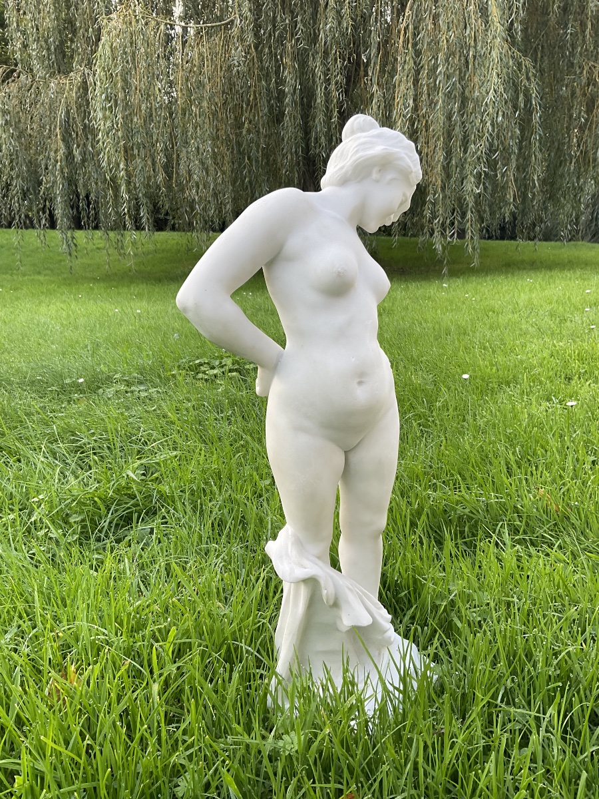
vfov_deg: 61.7
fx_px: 669
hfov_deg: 48.2
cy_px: 400
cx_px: 300
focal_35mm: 29
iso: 16
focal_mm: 3
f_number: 1.8
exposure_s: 1/133
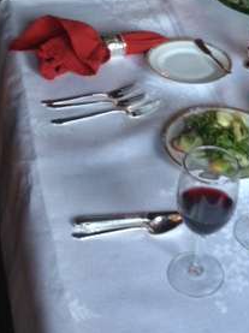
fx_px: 779
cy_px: 11
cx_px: 247
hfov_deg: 17.7
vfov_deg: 23.3
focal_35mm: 81
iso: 100
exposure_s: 1/20
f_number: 2.4
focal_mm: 4.28
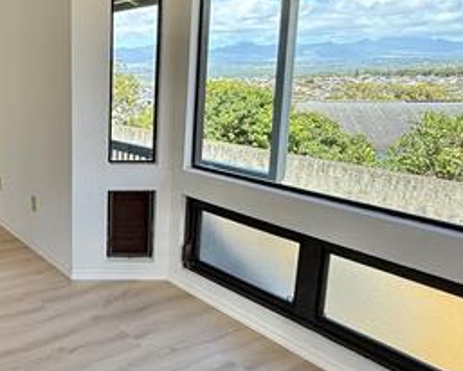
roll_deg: +0.6
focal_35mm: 34
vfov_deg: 43.3
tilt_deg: -11.2
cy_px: 160
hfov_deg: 47.2
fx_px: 466
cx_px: 41
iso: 64
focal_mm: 2.22
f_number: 2.2
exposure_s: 1/209
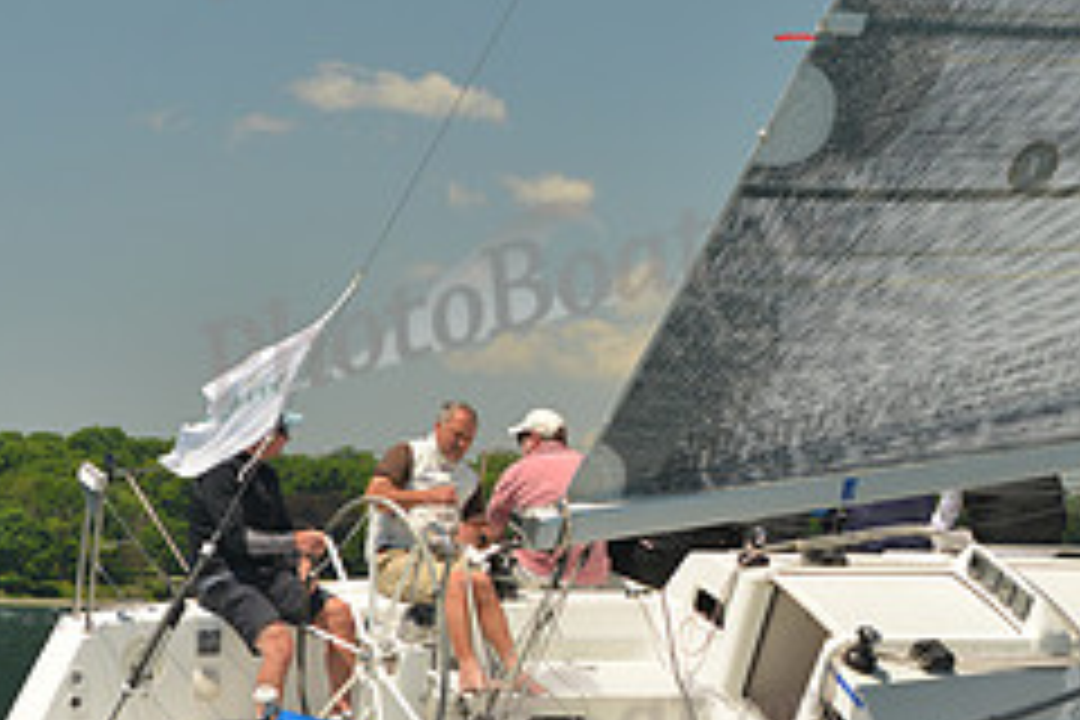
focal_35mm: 169
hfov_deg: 12.0
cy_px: 466
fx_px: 5070
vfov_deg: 8.1
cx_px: 1071
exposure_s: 1/800
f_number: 5.6
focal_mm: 70
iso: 400
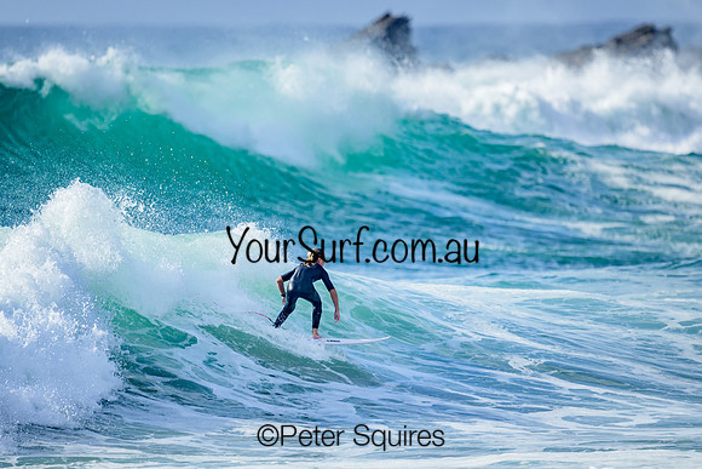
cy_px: 267
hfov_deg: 2.1
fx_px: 18733
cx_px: 325
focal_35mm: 960
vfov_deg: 1.4
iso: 250
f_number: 6.3
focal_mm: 800
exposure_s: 1/2500
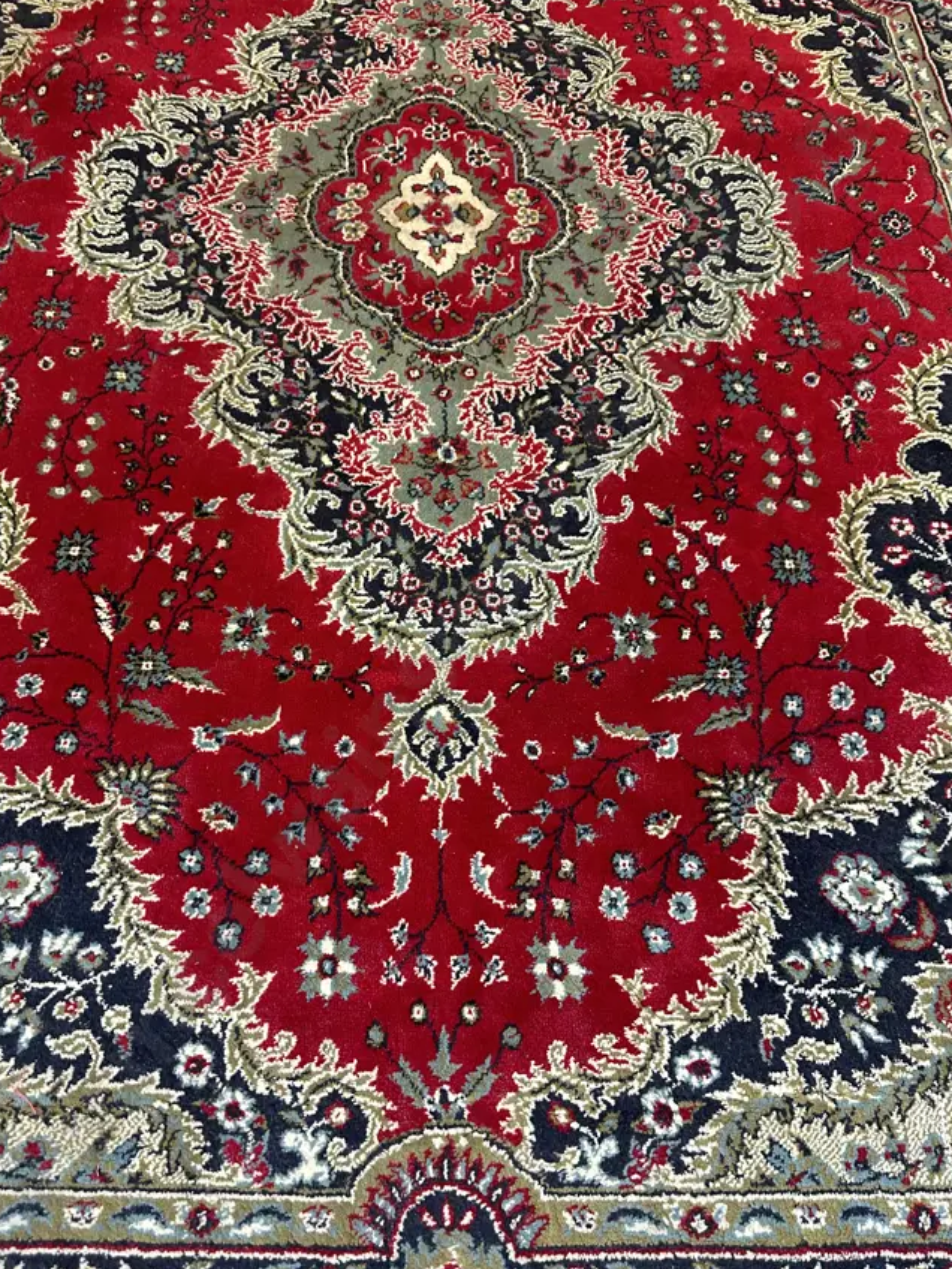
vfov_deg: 61.5
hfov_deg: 48.1
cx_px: 415
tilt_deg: -63.1
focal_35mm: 29
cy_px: 691
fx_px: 1063
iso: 160
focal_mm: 6.86
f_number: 1.78
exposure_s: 1/50
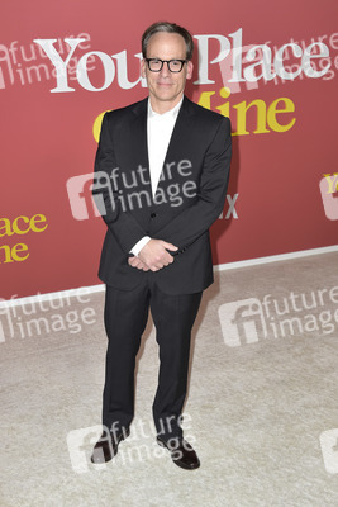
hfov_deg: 33.4
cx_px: 169
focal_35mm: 40
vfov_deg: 48.4
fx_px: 563
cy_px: 254
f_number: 6.3
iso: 400
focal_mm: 40
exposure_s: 1/250
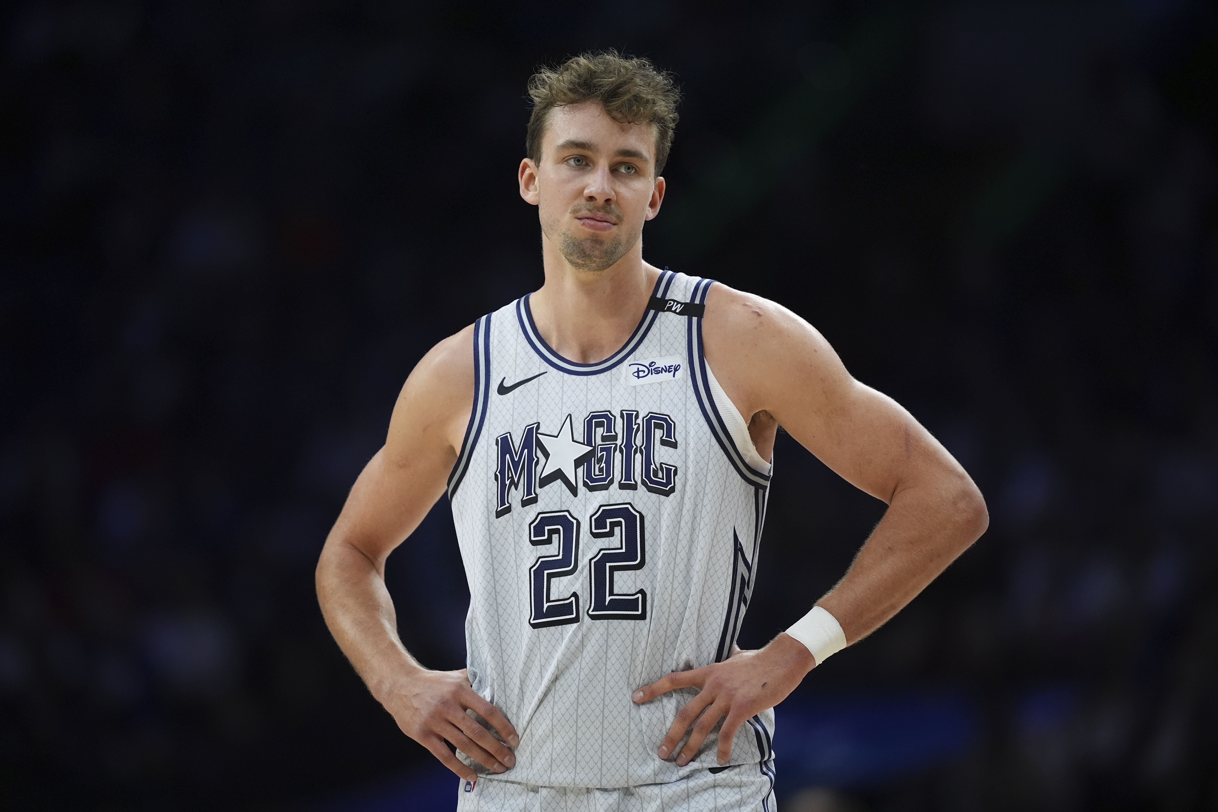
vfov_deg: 4.6
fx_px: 10149
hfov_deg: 6.9
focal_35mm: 300
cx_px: 609
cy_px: 406
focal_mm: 300
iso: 3200
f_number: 2.8
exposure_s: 1/2000
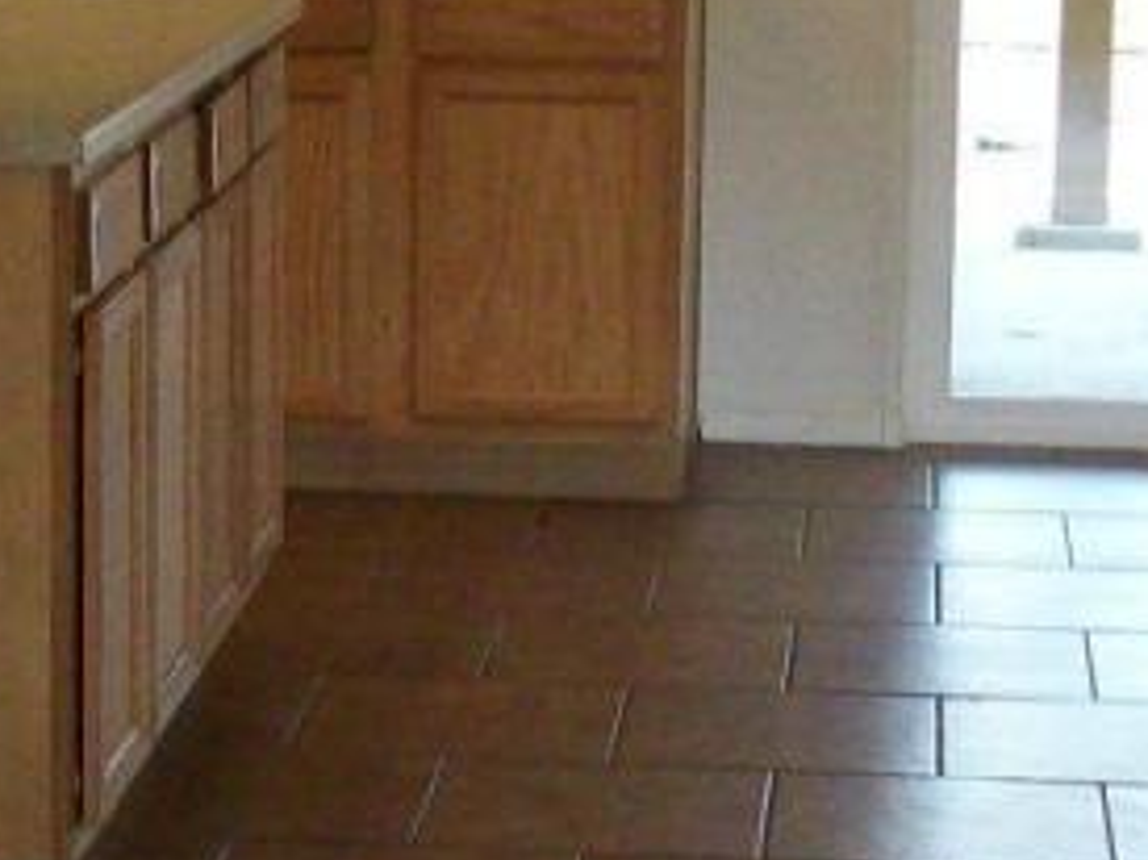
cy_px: 443
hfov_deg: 14.7
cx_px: 468
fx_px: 4442
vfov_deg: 11.1
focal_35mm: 134
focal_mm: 6
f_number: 2.7
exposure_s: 1/64
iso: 170
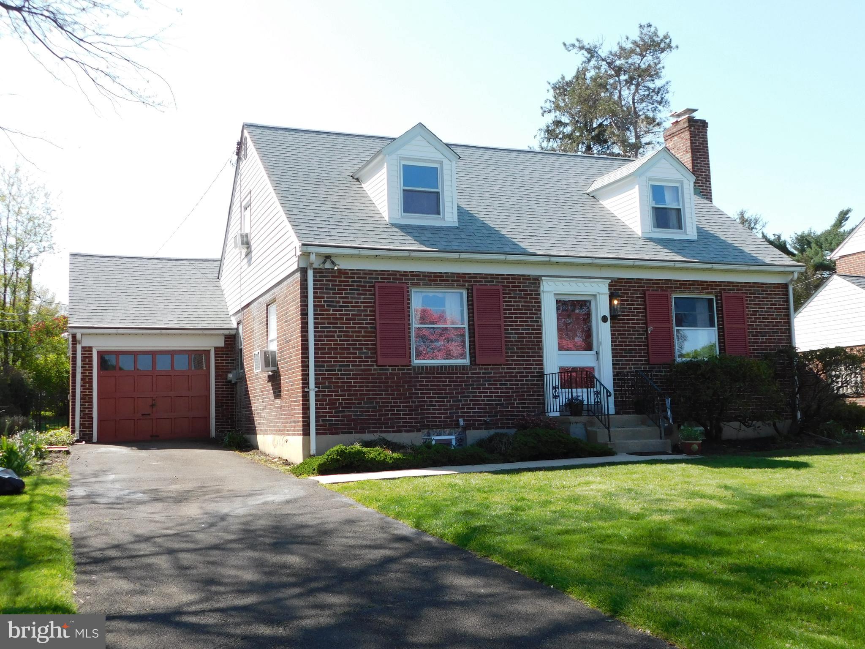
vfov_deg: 39.7
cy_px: 324
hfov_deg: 51.4
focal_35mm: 36
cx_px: 432
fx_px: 900
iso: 125
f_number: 3.5
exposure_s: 1/500
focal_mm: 6.3
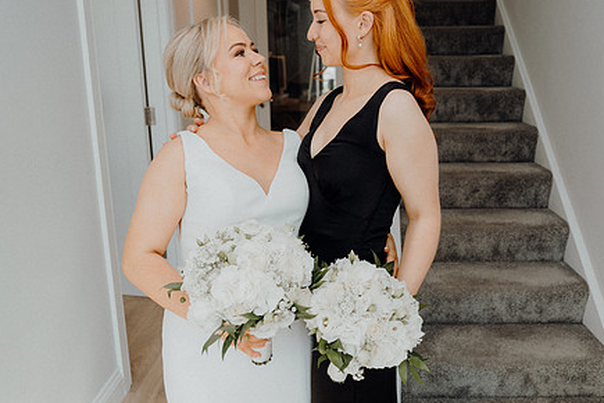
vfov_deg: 41.0
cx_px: 342
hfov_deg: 58.5
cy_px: 172
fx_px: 537
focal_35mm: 32
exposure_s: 1/160
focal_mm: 24
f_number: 3.5
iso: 125
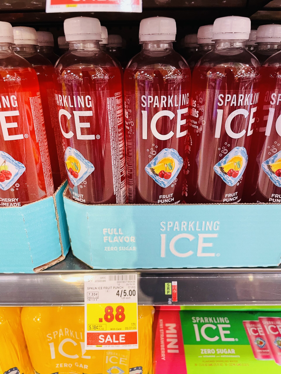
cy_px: 187
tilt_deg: -25.1
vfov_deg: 67.3
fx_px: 281
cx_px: 140
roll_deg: +1.5
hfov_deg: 53.1
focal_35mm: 26
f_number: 1.6
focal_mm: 4.2
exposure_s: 1/60
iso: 250
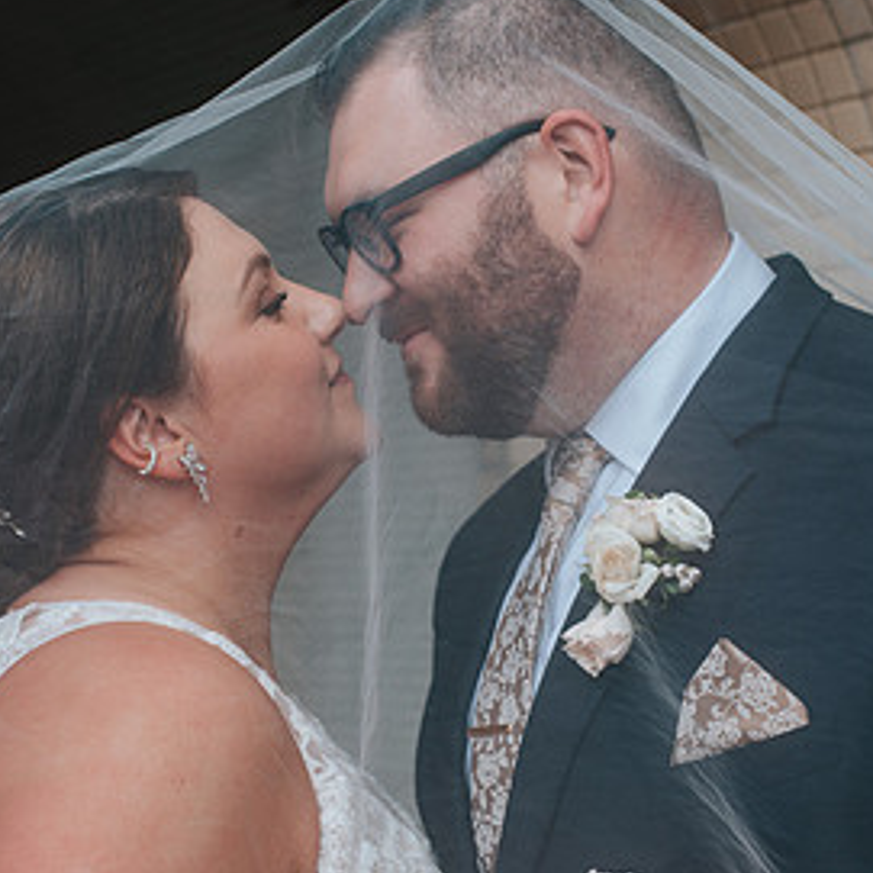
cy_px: 469
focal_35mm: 91
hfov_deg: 19.1
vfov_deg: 19.1
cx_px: 432
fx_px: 2596
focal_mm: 50
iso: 125
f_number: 4
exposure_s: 1/250
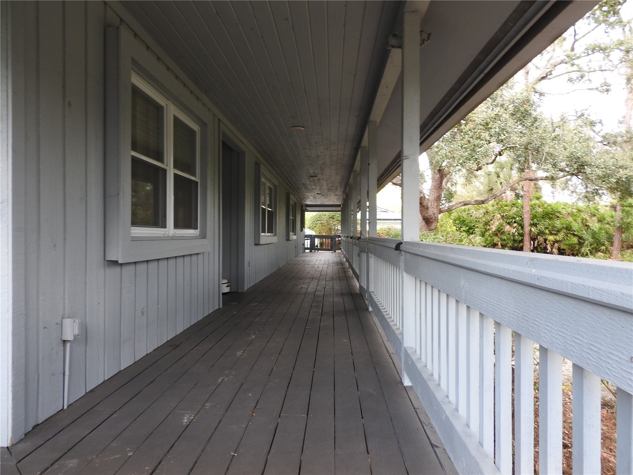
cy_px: 238
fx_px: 439
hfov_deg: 71.6
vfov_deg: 56.8
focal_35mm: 24
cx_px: 316
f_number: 3.3
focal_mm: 4.3
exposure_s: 1/60
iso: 100
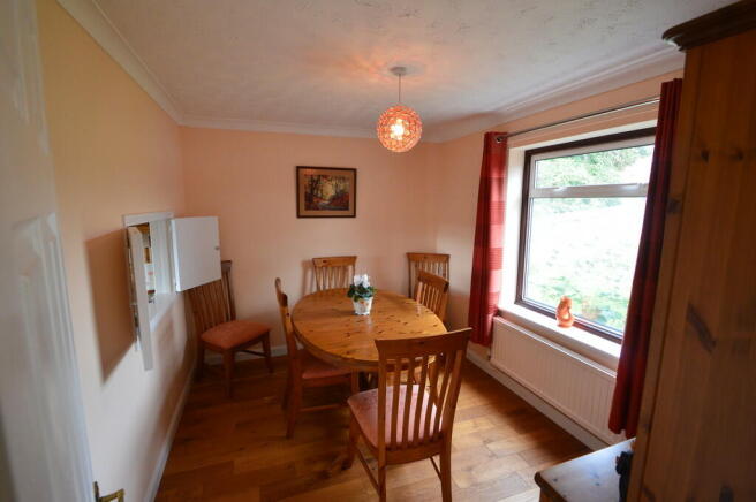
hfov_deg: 100.4
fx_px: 315
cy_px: 251
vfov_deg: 77.2
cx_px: 378
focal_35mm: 15
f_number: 6.3
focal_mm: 10
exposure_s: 1/60
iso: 800
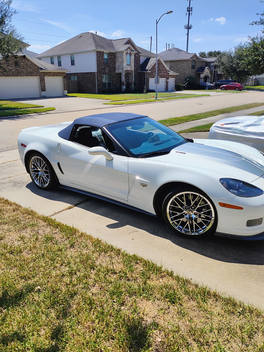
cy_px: 176
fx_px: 254
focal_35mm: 25
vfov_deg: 69.4
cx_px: 132
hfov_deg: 54.9
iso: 123
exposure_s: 1/6829
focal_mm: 4.15
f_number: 1.5
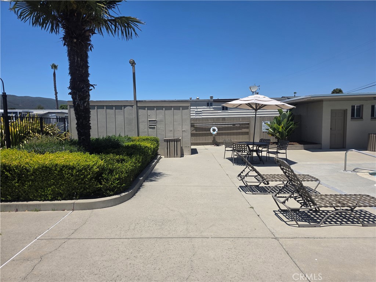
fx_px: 250
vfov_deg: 58.9
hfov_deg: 73.9
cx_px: 188
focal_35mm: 23
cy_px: 141
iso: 80
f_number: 1.7
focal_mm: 6.3
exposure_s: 1/7944
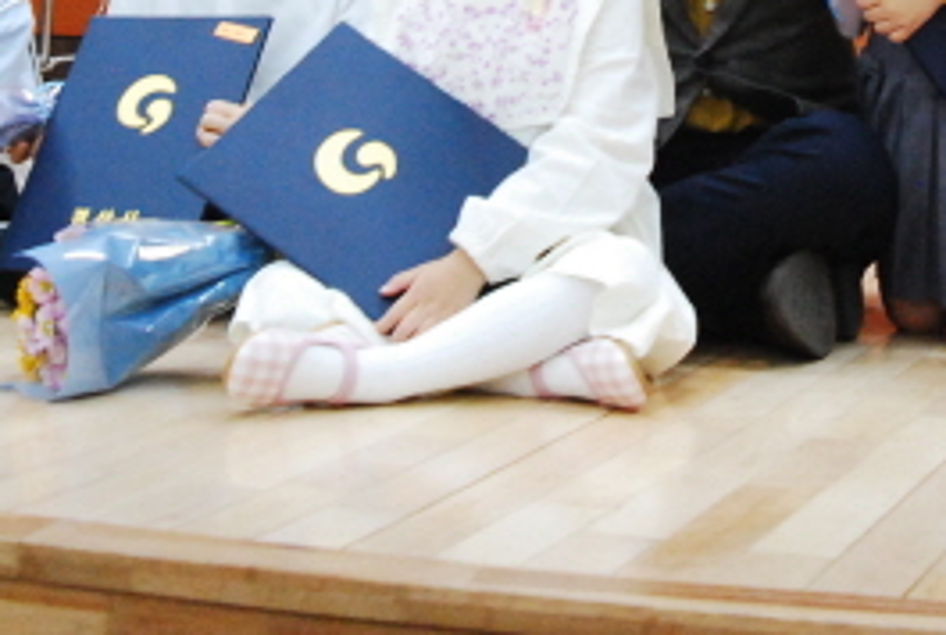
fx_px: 2502
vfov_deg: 14.0
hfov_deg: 21.3
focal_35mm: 95
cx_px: 675
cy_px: -173
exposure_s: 1/60
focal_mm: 24
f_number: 6.3
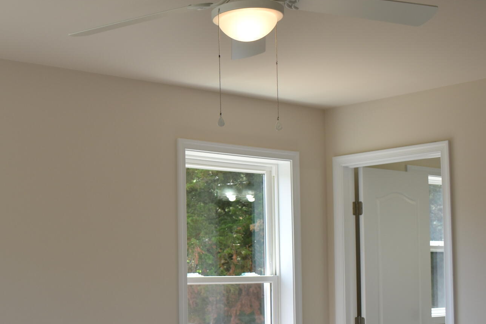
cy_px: 228
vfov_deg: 21.4
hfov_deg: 30.9
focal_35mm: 63
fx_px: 850
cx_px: 77
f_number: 4
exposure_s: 1/125
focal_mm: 18
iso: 100
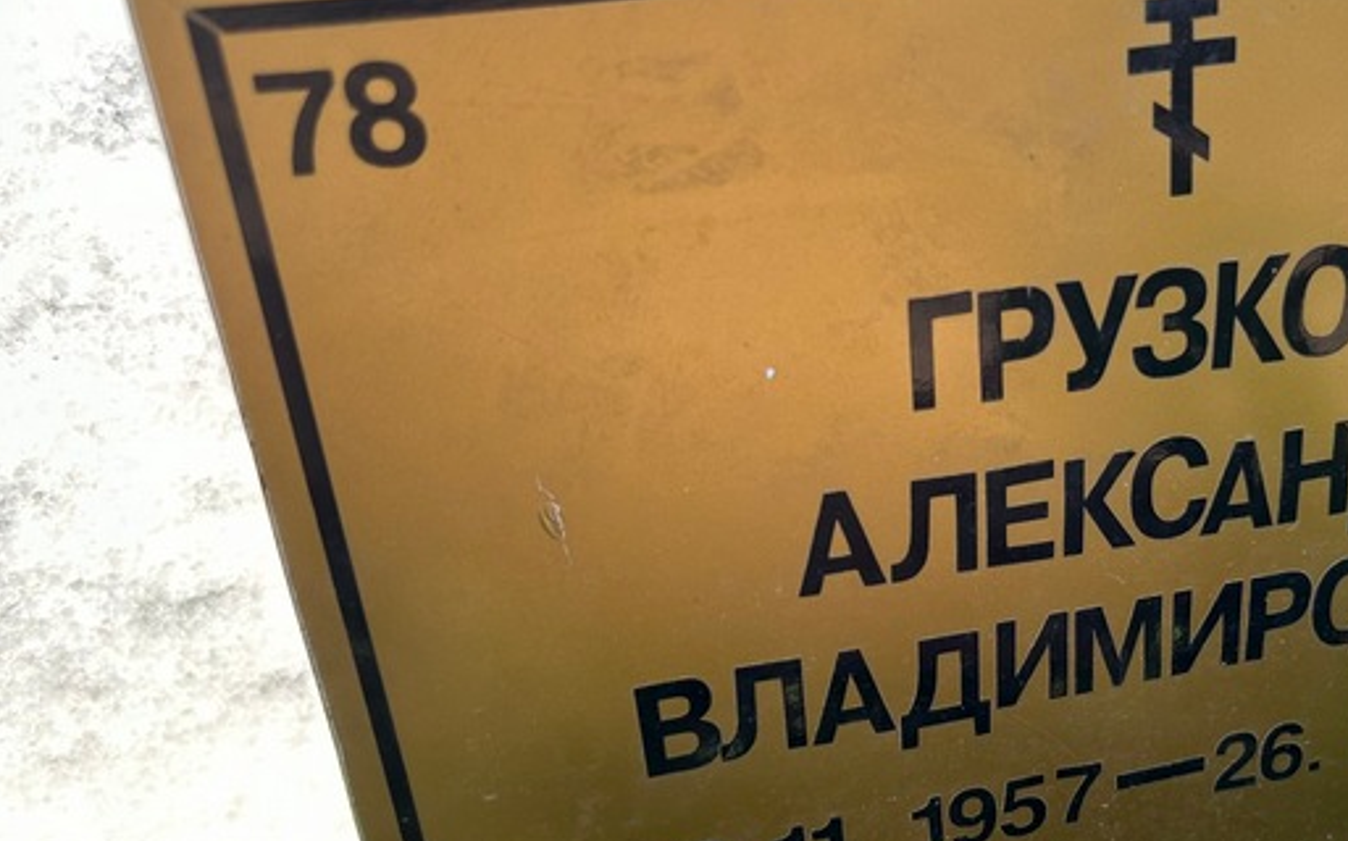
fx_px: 1579
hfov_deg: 44.7
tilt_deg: -25.8
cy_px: 597
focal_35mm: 43
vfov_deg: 29.5
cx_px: 1006
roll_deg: -1.2
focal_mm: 5.7
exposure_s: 1/424
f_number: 1.5
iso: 50
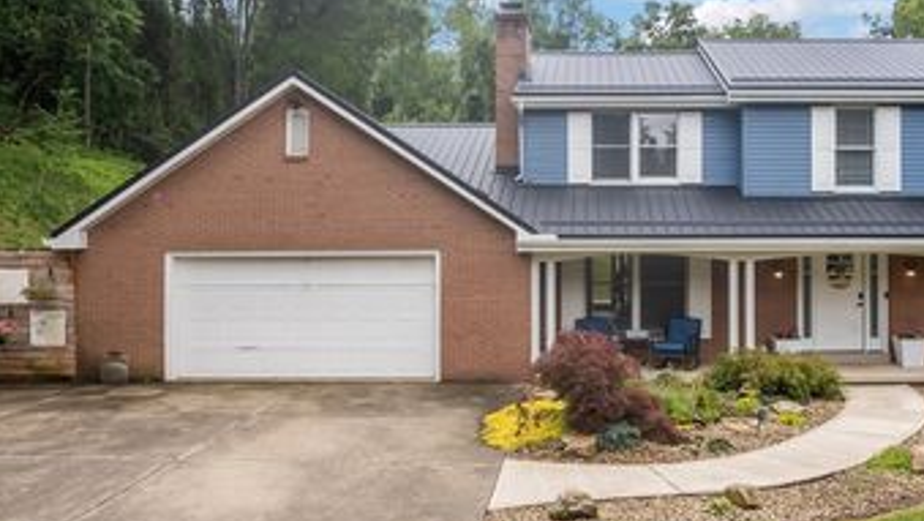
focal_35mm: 34
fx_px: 833
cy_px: 318
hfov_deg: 56.5
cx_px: 632
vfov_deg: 34.6
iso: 110
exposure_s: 1/1250
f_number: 2.8
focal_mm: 8.4
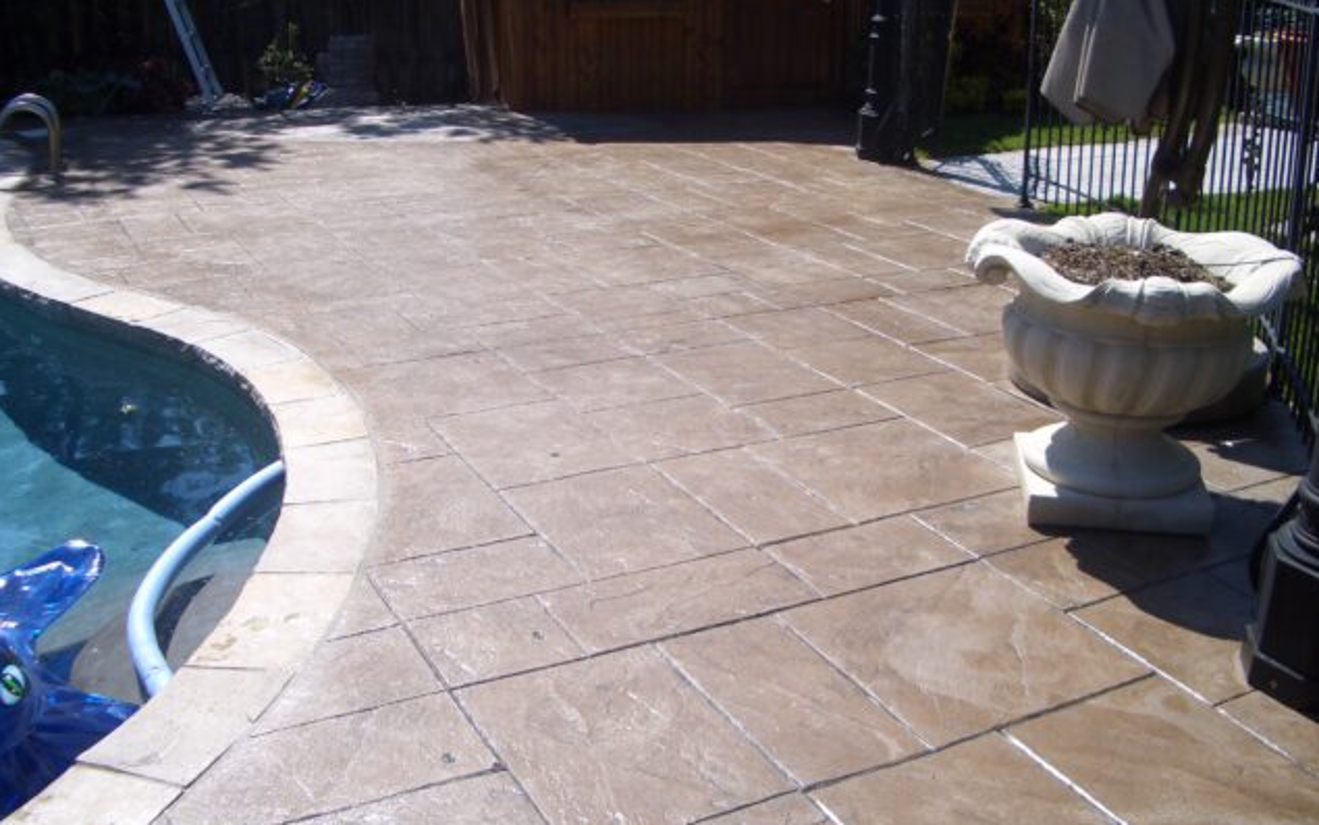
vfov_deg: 33.5
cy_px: 355
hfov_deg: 51.5
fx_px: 1366
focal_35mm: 38
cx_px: 656
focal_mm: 5.8
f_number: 2.6
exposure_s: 1/1000
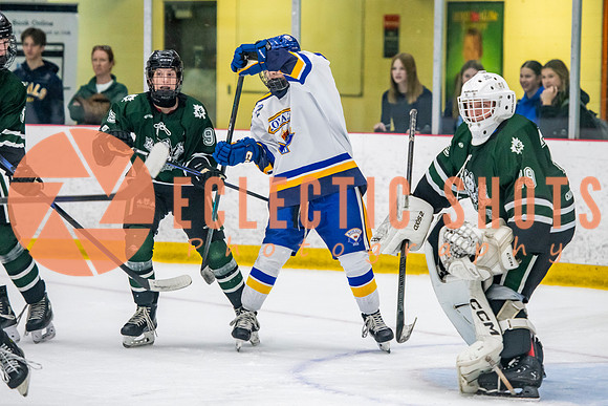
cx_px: 304
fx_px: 3511
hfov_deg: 9.9
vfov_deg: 6.6
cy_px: 186
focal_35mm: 208
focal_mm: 155
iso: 2000
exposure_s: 1/640
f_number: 3.2
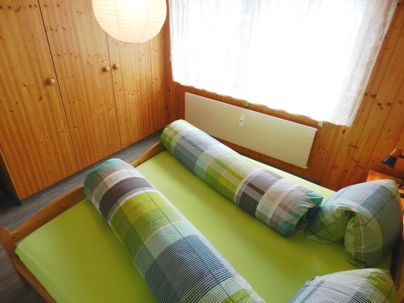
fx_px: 268
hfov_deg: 73.9
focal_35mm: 23
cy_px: 152
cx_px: 202
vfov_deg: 58.9
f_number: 3.4
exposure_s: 1/30
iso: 160
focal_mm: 4
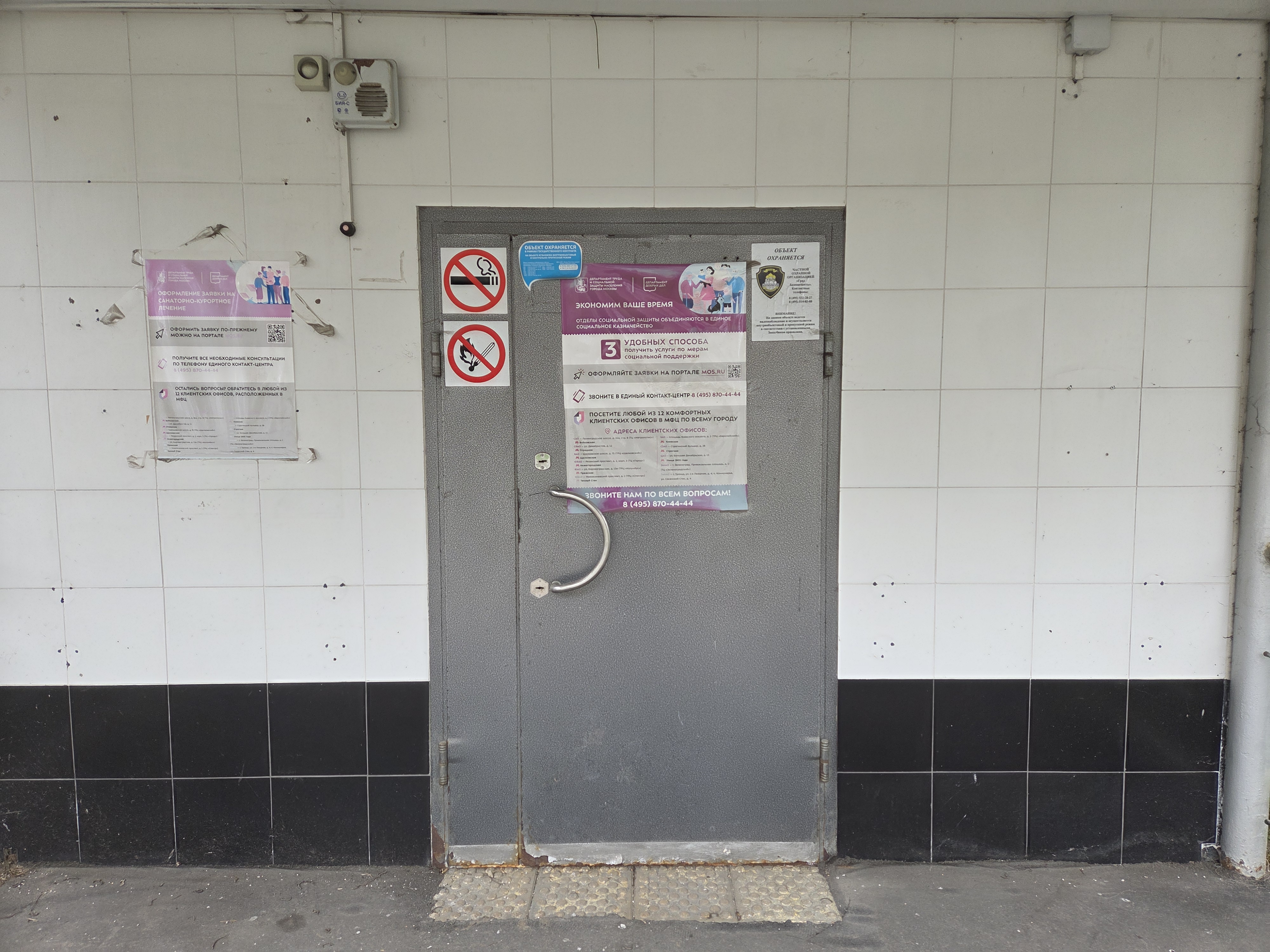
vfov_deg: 58.9
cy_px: 476
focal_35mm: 23
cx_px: 635
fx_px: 844
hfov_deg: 73.9
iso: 100
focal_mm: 5.4
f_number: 1.8
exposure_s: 1/180
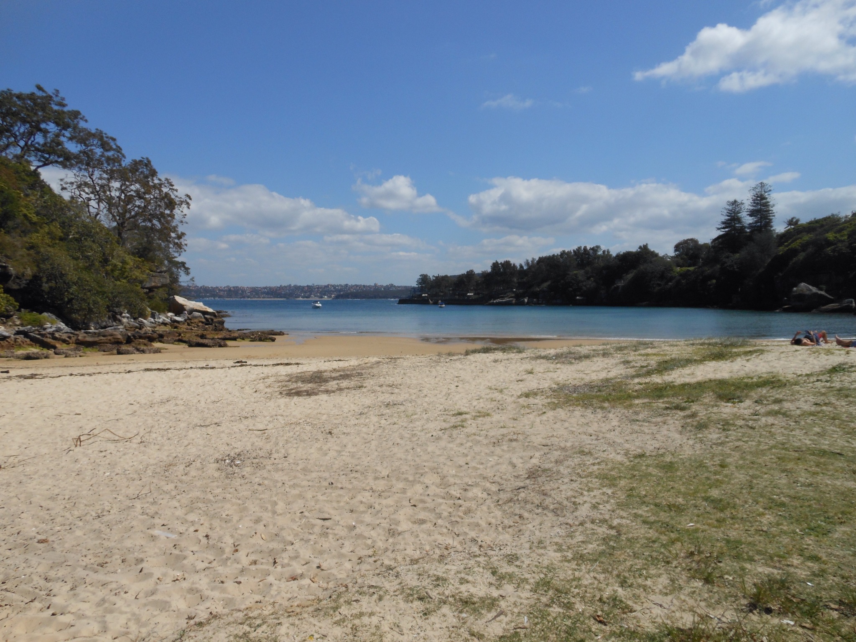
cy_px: 321
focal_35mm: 25
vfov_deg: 54.9
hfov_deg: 69.4
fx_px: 618
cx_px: 428
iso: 80
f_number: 10.2
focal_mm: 4.5
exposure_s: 1/200
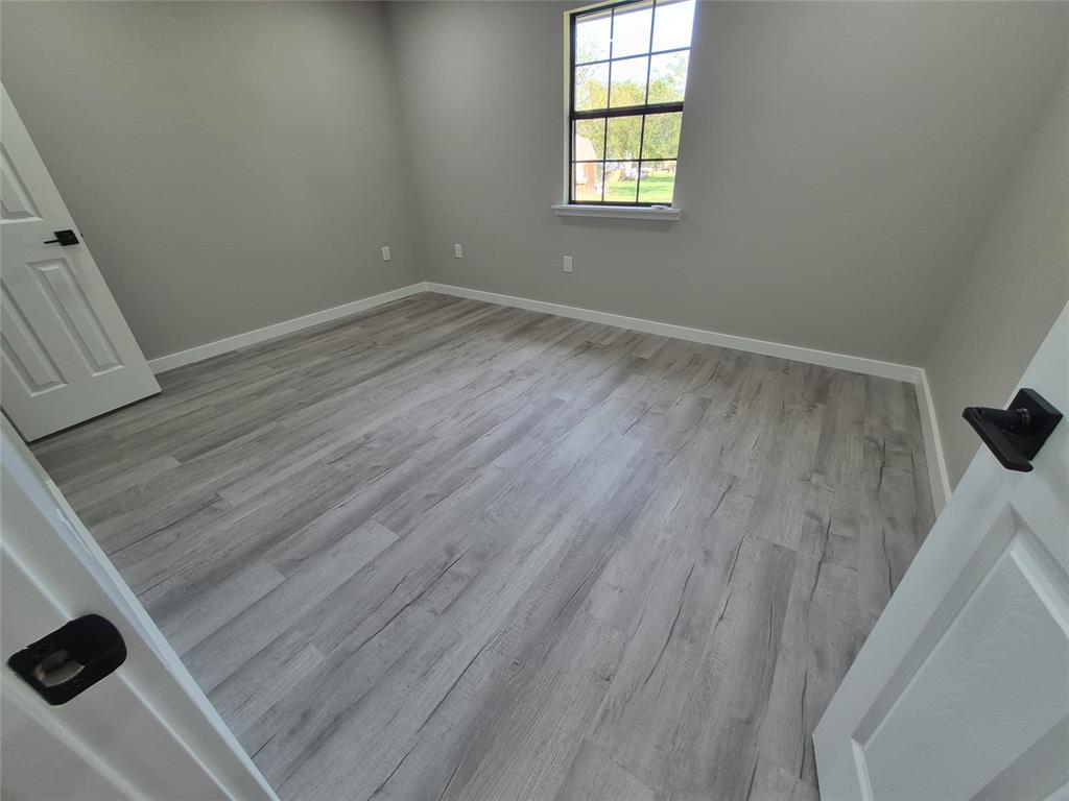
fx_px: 401
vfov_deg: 89.9
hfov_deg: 106.2
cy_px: 400
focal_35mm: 13
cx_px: 534
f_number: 2.2
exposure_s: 1/60
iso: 125
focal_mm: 1.74
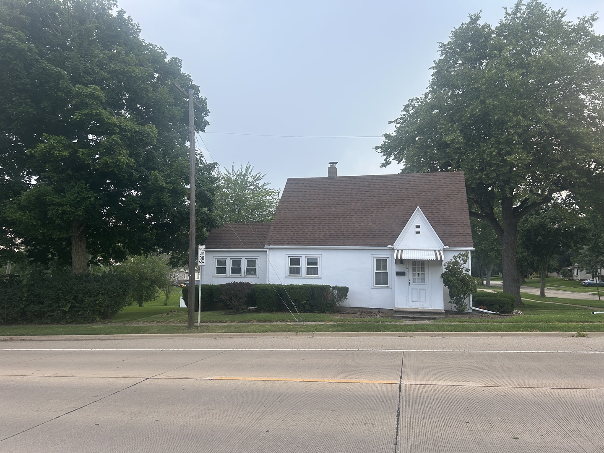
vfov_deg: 53.1
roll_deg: -1.8
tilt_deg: +5.0
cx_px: 302
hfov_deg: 67.3
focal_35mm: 26
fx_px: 454
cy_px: 226
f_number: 1.5
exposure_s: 1/753
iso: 50
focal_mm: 5.7
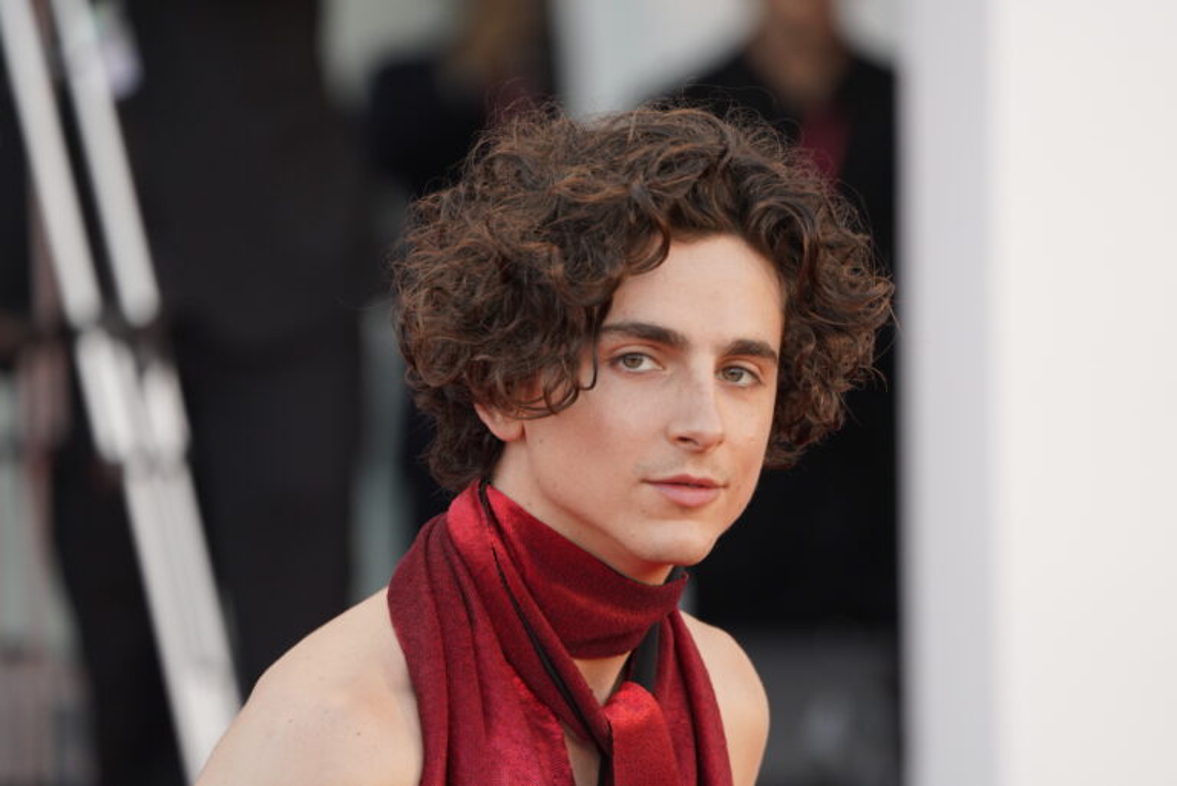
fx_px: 10795
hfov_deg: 6.2
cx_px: 588
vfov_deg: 4.2
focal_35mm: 330
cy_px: 393
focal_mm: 330
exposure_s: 1/400
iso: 1250
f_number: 5.6
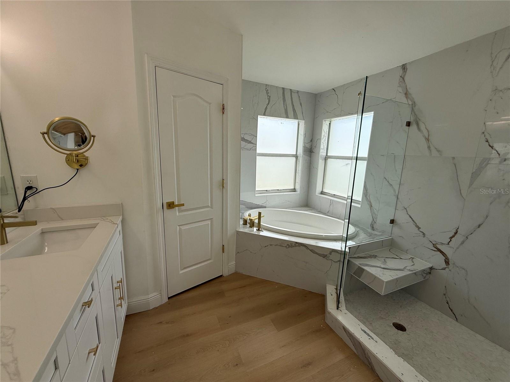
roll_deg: -2.3
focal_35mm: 14
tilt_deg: -9.7
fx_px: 206
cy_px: 191
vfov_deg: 85.7
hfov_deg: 102.1
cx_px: 255
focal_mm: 2.22
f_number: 2.2
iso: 50
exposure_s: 1/472
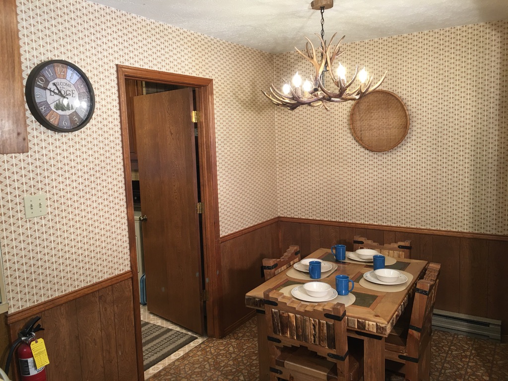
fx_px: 426
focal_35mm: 29
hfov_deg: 61.7
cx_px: 254
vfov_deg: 48.2
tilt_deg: -5.2
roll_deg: +1.7
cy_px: 190
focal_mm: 4.15
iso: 25
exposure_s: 1/15
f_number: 2.2
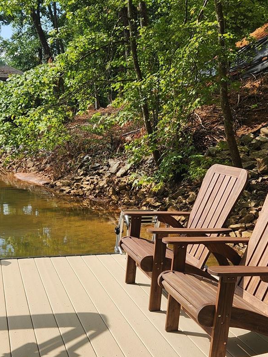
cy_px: 223
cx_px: 136
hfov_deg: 32.2
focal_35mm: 45
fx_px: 464
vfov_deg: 41.8
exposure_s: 1/1087
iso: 20
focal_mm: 5.4
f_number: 1.8
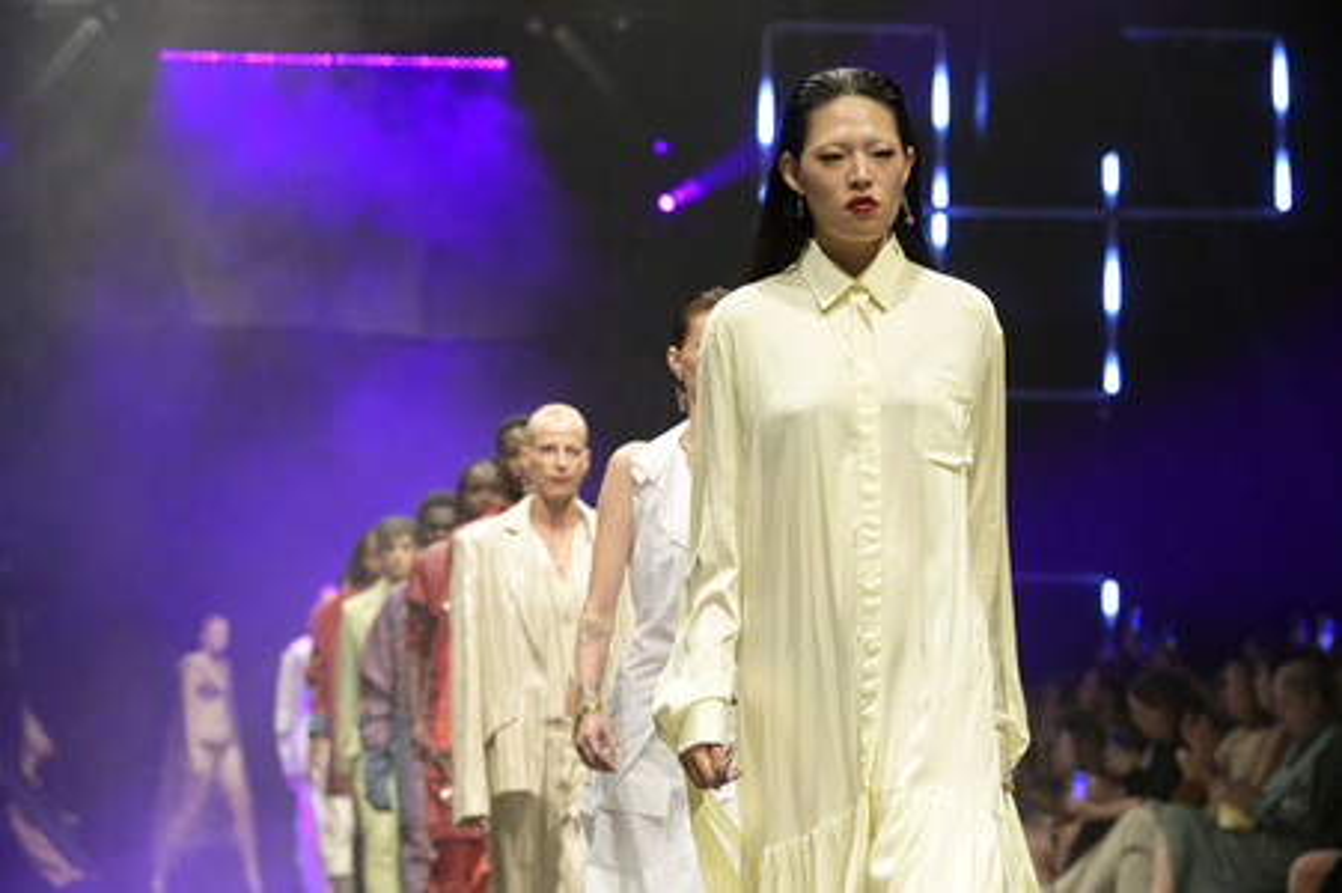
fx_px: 4544
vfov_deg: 11.2
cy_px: 446
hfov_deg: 16.8
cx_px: 671
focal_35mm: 122
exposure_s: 1/500
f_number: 5.6
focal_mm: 122
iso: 8000
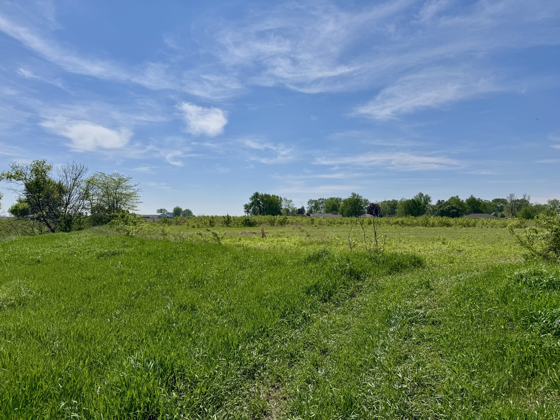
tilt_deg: +0.0
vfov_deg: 56.8
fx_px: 388
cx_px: 280
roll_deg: -0.6
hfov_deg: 71.6
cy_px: 210
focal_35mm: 24
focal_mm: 6.76
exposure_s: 1/10417
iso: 80
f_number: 1.78
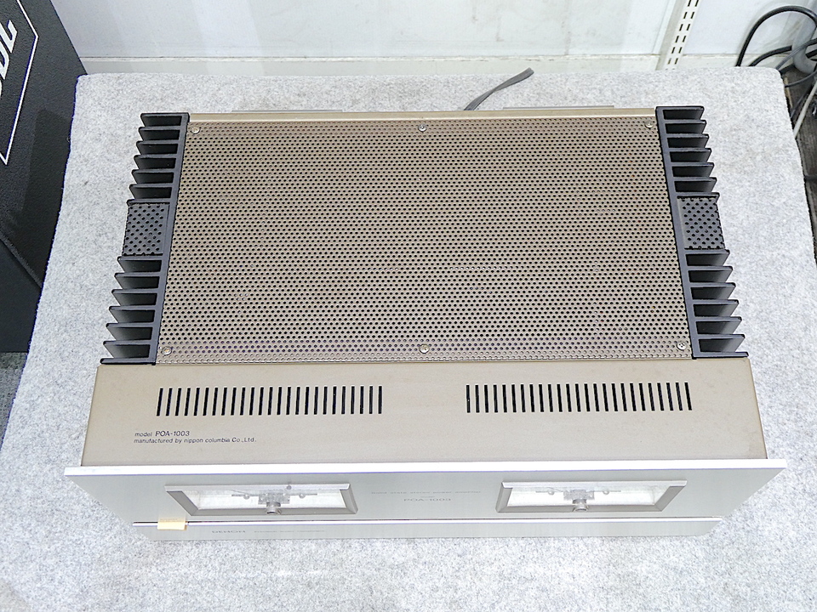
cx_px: 408
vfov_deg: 38.7
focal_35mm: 37
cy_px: 306
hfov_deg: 50.1
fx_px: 873
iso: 200
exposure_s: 1/8
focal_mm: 6.7
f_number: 3.7
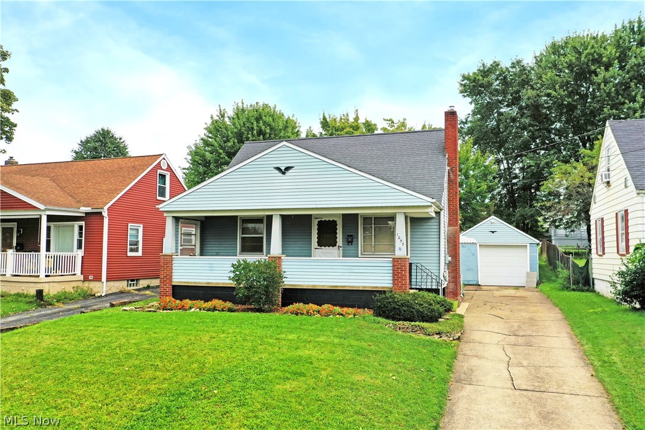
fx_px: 502
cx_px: 322
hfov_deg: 65.5
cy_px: 215
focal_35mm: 28
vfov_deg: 46.4
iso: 100
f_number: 5.6
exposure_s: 1/500
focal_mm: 10.26
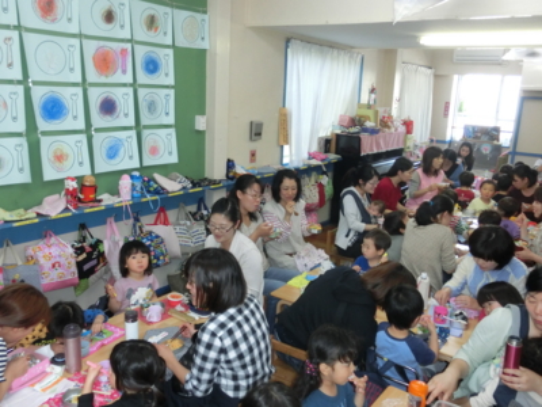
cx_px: 271
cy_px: 204
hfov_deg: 60.0
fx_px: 470
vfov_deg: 46.8
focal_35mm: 30
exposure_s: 1/100
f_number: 3.5
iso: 400
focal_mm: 5.36
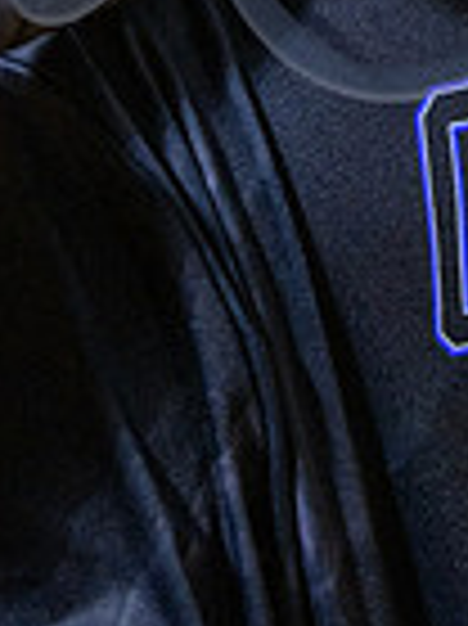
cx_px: 482
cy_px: -257
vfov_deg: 8.9
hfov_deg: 6.8
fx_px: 3936
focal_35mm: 218
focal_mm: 70
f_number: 5
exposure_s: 1/250
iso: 4000
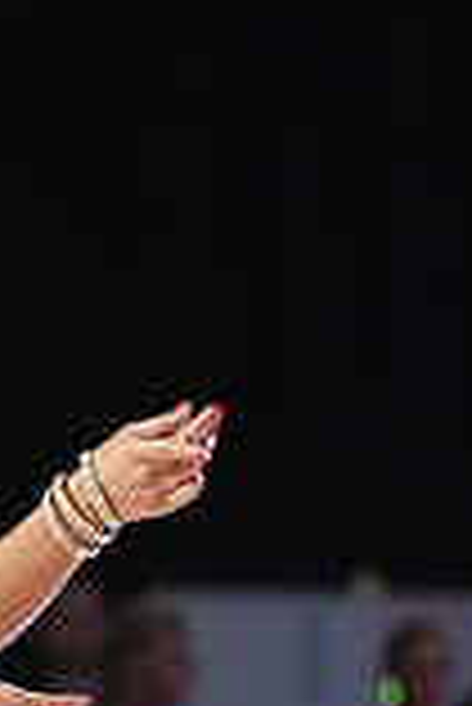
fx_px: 12676
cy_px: 998
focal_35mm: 646
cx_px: -178
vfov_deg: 3.2
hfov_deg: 2.1
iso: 1600
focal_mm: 175
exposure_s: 1/250
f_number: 4
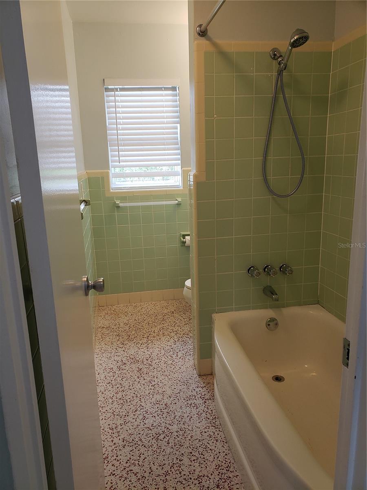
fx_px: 368
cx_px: 184
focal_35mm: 26
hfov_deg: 53.1
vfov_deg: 67.3
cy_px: 245
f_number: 2.4
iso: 160
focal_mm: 4.3
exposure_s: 1/60
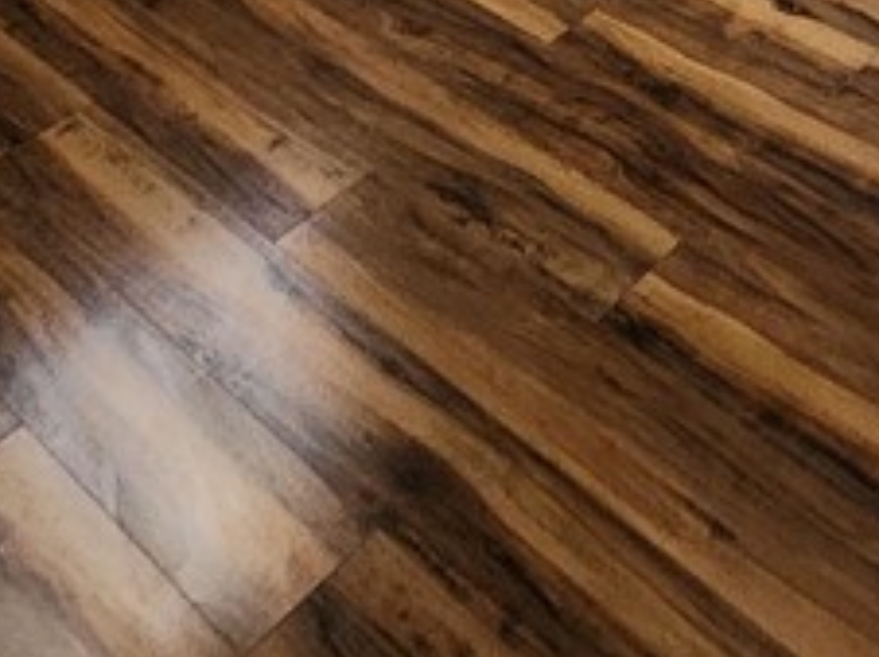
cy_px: -828
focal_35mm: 59
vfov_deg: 15.8
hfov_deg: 31.8
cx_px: 720
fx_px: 1497
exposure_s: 1/60
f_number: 2.2
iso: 400
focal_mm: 2.2
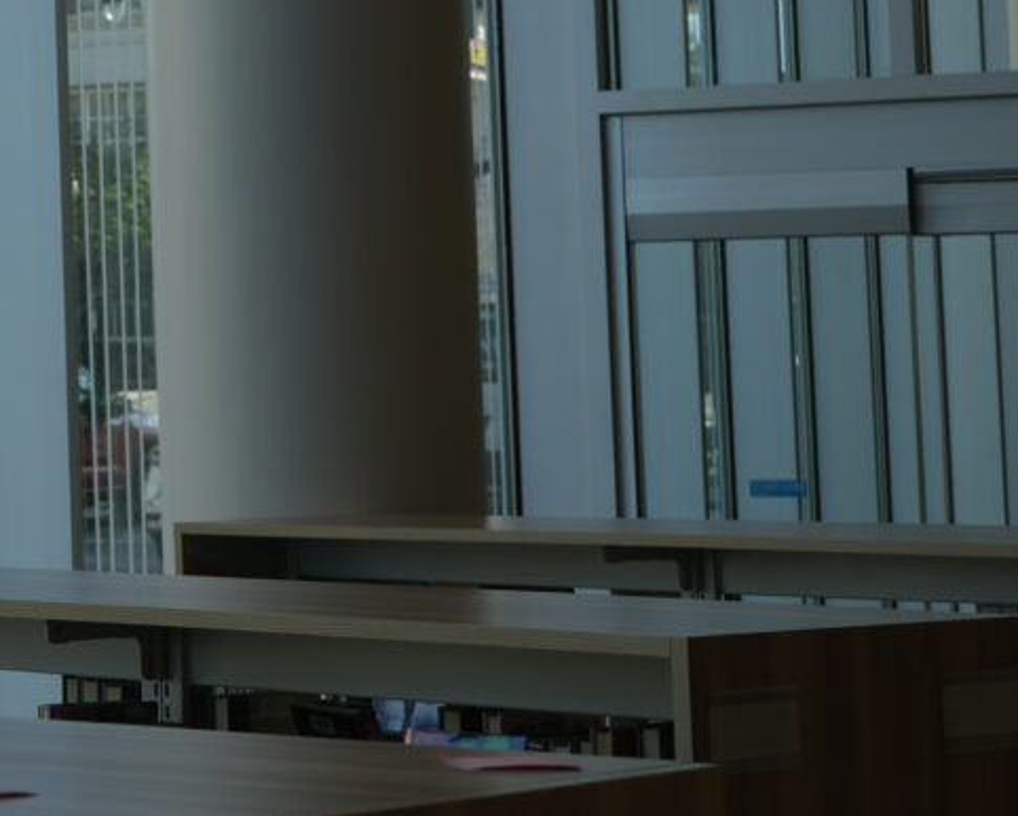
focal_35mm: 127
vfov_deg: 12.1
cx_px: -678
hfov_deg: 13.9
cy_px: 47
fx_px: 3828
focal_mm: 34
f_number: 5.6
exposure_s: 1/125
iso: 100
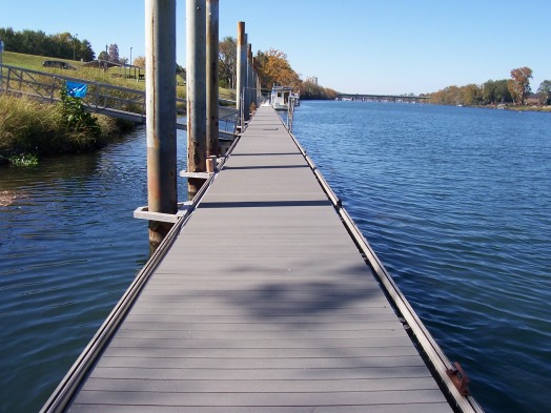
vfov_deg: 41.8
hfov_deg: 54.0
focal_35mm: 34
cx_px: 276
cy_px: 206
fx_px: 541
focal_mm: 5.6
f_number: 5.6
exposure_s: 1/350
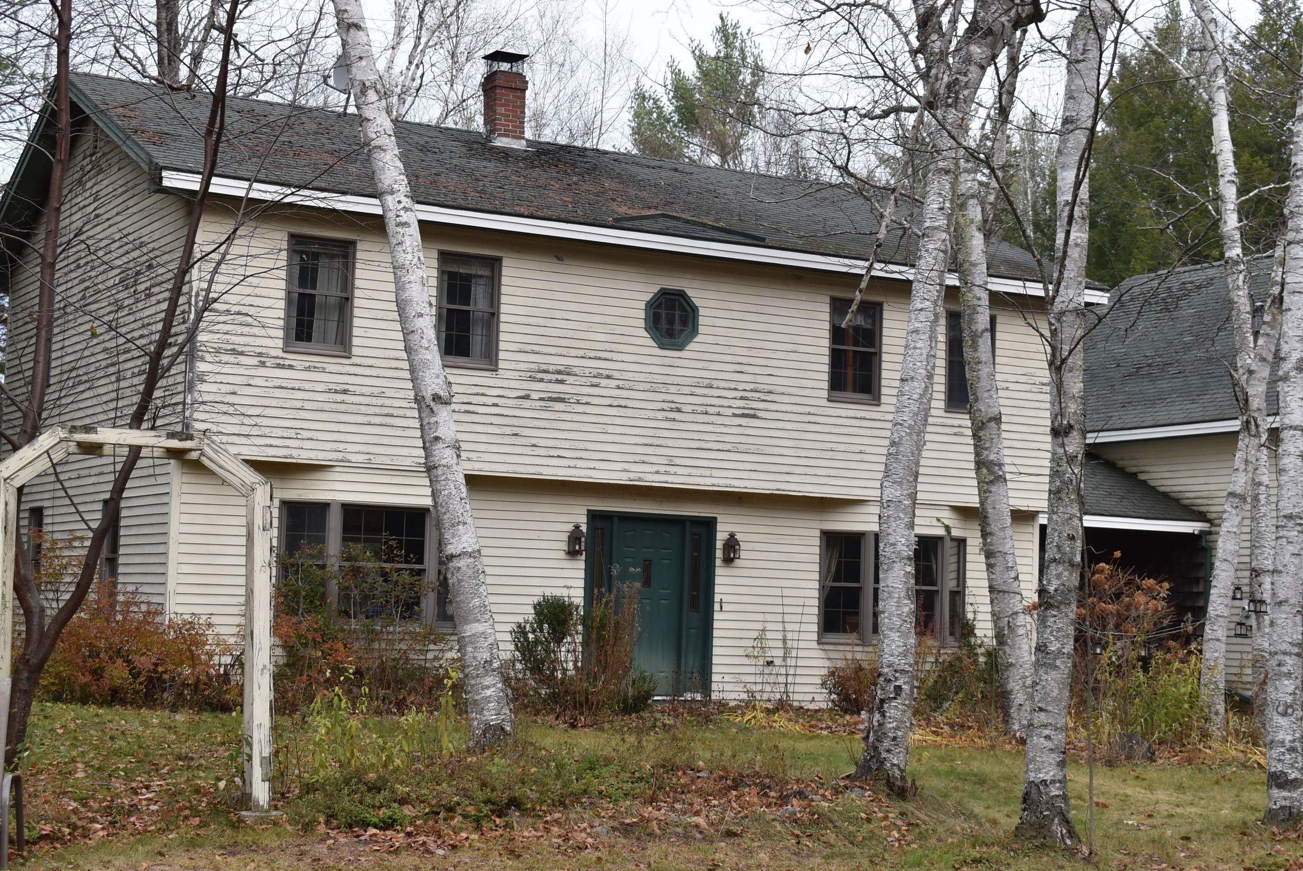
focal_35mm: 60
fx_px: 2173
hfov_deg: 33.4
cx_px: 652
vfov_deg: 22.7
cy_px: 436
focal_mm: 40
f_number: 8
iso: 320
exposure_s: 1/250
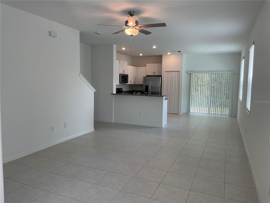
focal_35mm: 26
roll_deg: -0.3
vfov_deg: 53.1
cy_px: 102
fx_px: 203
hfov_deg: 67.3
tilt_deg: -5.2
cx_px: 135
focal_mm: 4.2
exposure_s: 1/120
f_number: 1.6
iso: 40
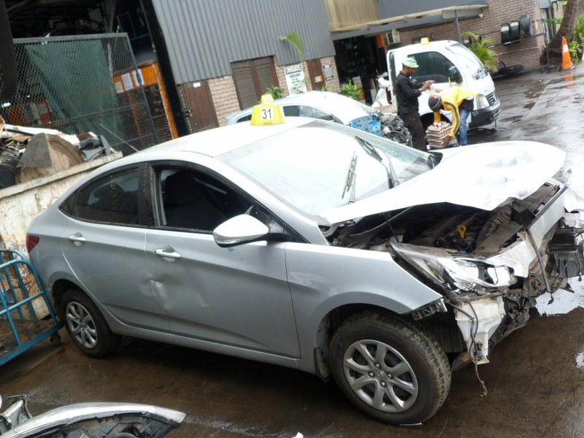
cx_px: 292
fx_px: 557
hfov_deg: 55.4
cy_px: 219
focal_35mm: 33
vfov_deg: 42.9
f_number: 3
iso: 100
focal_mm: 5.9
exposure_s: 1/60
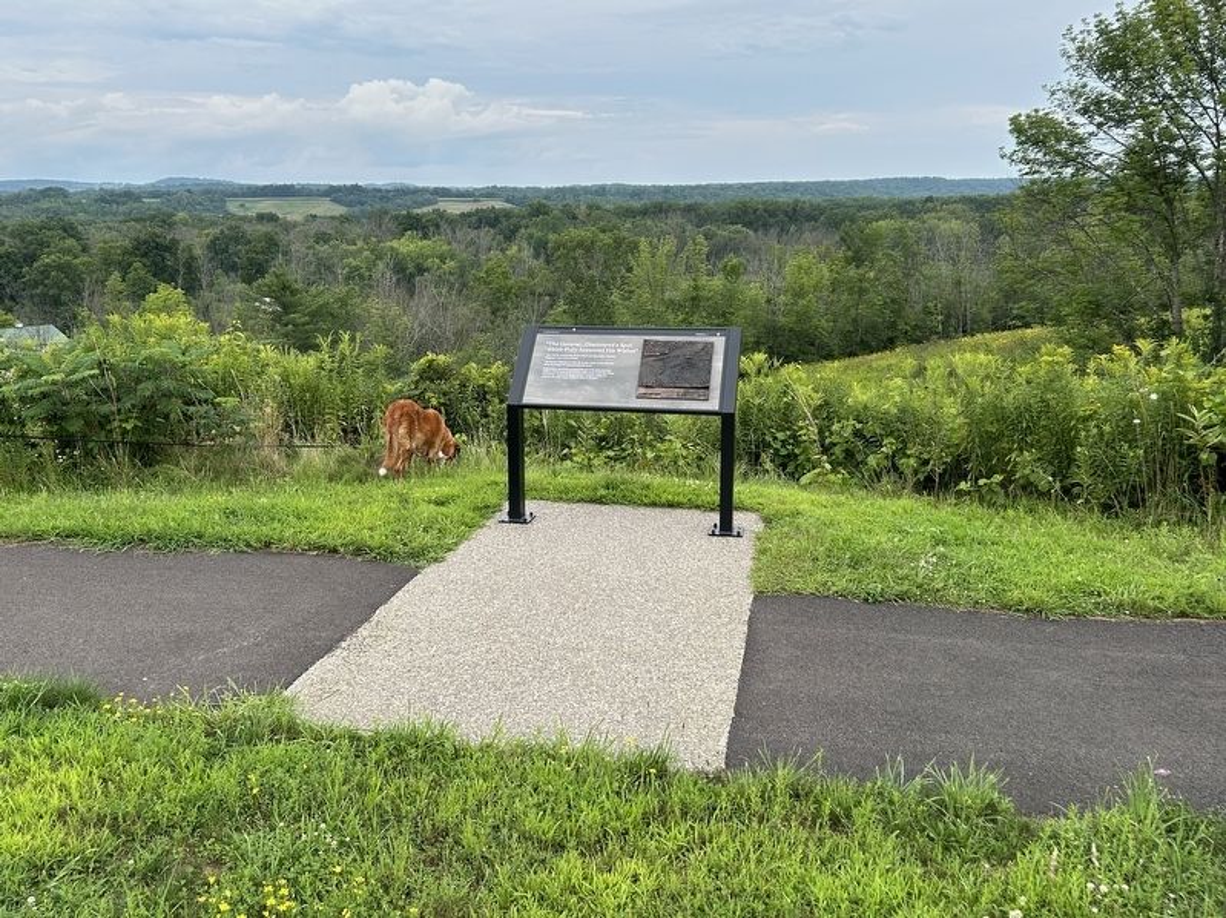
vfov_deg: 53.0
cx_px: 613
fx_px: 920
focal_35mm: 26
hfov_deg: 67.3
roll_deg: +1.1
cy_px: 459
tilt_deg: -12.7
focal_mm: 5.7
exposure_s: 1/1412
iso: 50
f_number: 1.5
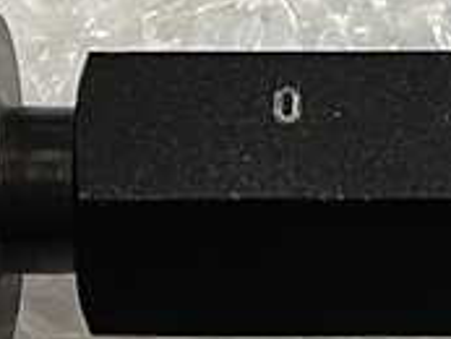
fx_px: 1395
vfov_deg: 13.8
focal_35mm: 107
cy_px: 185
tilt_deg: -69.2
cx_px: 240
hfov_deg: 18.4
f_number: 2.2
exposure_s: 1/40
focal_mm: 4.15
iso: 25
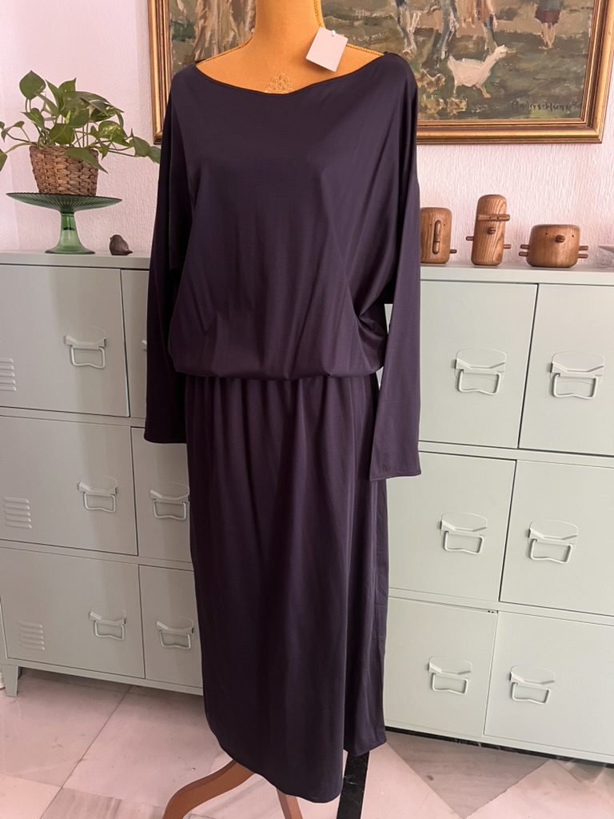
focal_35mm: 26
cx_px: 307
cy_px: 410
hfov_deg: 53.1
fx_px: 615
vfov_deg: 67.3
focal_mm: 5.7
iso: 320
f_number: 1.5
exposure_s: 1/60
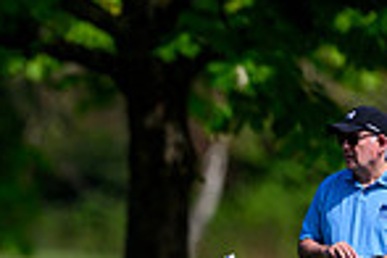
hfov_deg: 1.3
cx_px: -348
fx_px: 16994
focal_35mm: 1581
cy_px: 328
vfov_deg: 0.9
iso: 500
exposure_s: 1/6400
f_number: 3.5
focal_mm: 400
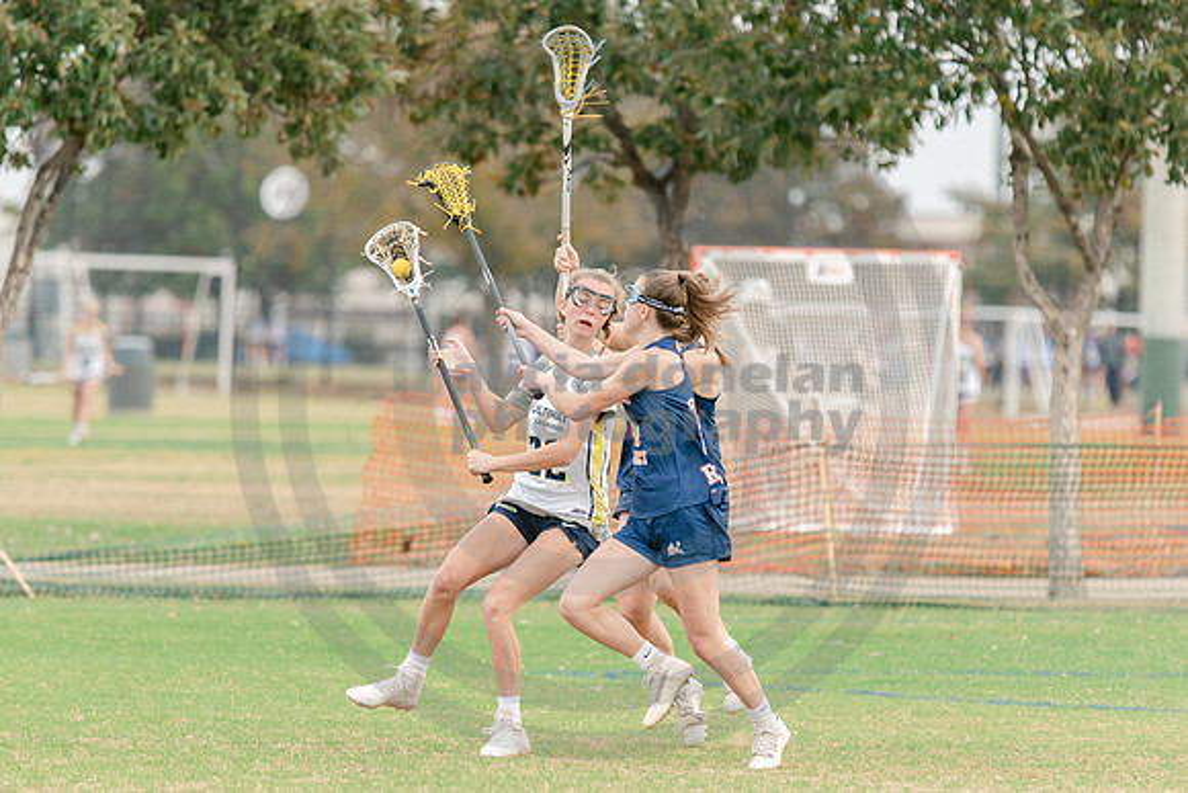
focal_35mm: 438
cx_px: 592
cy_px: 440
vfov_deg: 3.1
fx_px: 14458
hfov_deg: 4.7
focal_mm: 200
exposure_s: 1/1250
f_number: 2.8
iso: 360
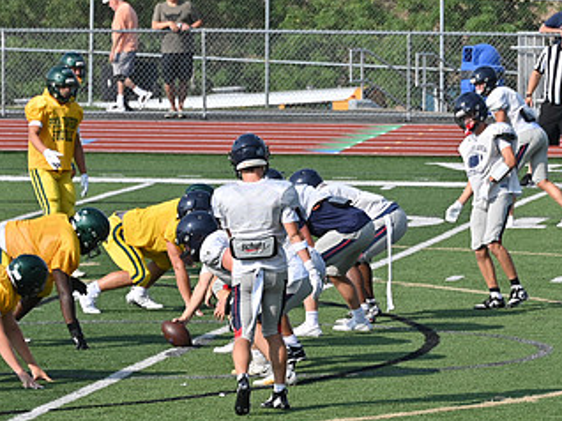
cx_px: 479
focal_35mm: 381
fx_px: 6181
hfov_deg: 5.2
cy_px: 208
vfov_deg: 3.9
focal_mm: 145
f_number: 5.6
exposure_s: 1/800
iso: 100
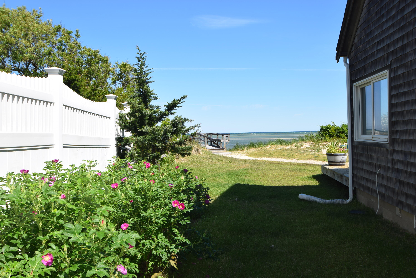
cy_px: 139
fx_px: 416
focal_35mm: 36
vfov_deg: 36.9
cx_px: 208
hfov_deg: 53.1
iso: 100
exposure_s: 1/200
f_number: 10
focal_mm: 24
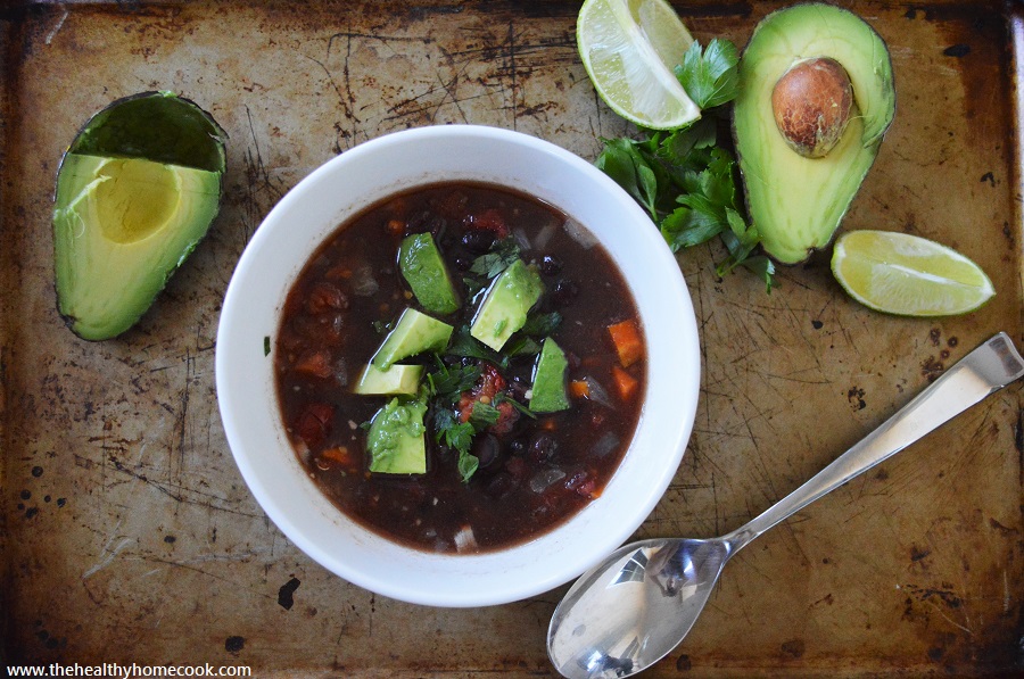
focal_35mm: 45
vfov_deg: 29.8
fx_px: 1278
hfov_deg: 43.7
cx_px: 512
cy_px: 340
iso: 3200
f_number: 4.5
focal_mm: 30
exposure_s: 1/320
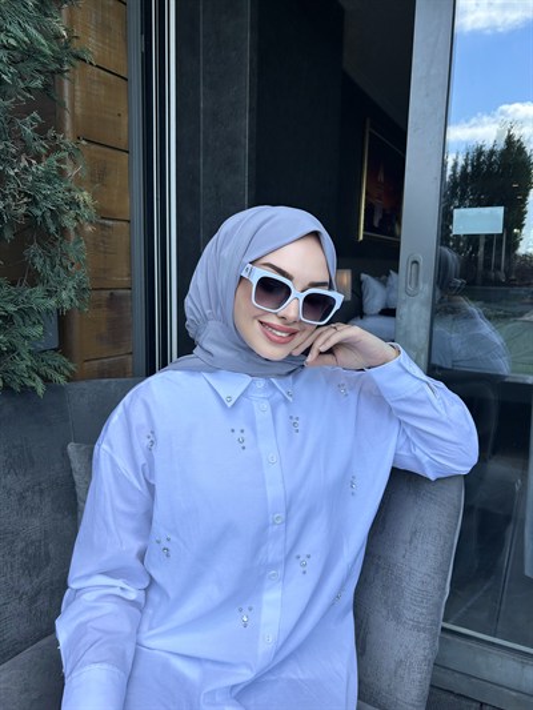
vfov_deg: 67.3
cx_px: 266
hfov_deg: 53.1
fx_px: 534
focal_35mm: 26
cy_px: 355
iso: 50
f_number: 1.5
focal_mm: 5.7
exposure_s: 1/1377
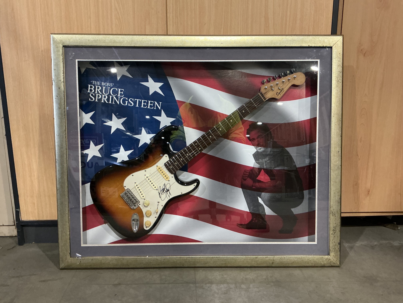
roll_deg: -0.4
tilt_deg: -11.4
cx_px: 202
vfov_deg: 49.7
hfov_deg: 63.4
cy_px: 152
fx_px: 326
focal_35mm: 28
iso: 320
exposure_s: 1/43
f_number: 1.8
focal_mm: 3
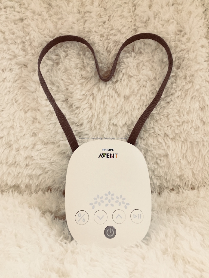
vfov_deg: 61.7
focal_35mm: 29
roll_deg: -0.3
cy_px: 139
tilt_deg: -25.0
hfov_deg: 48.2
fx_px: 233
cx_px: 104
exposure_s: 1/33
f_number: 2.2
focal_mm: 4.15
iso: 160
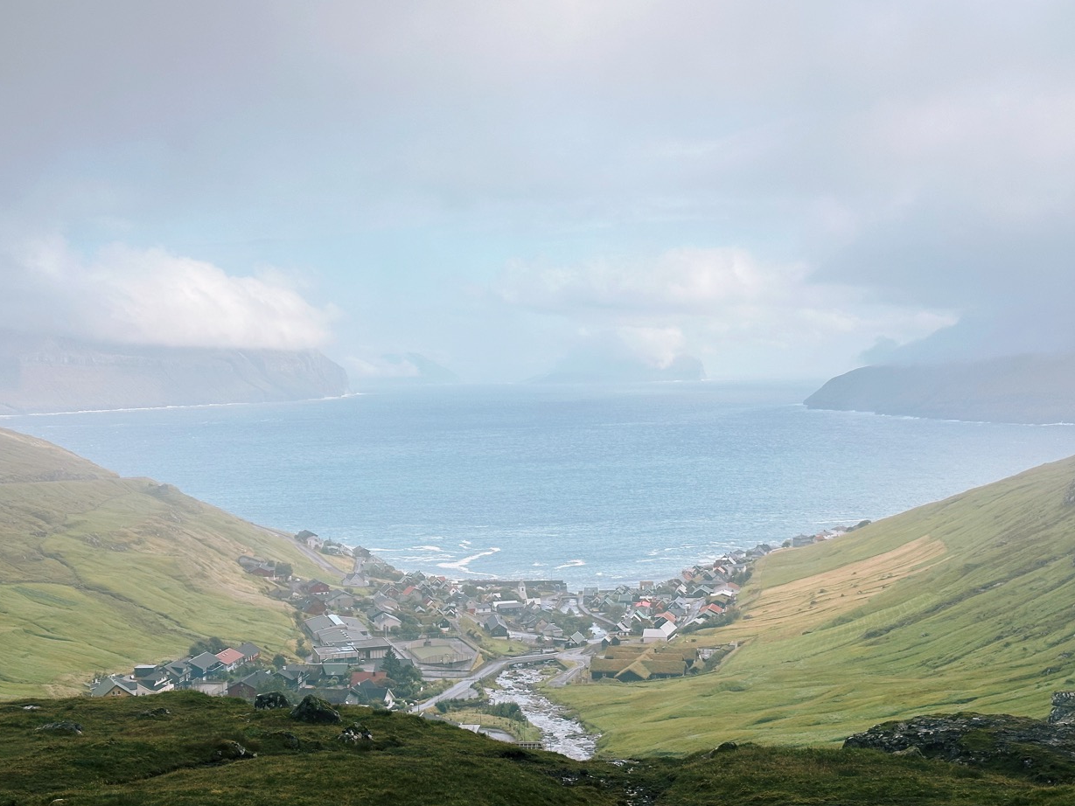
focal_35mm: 50
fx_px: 1553
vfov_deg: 29.1
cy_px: 413
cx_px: 529
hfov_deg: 38.2
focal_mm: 6.86
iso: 64
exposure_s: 1/1848
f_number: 1.78
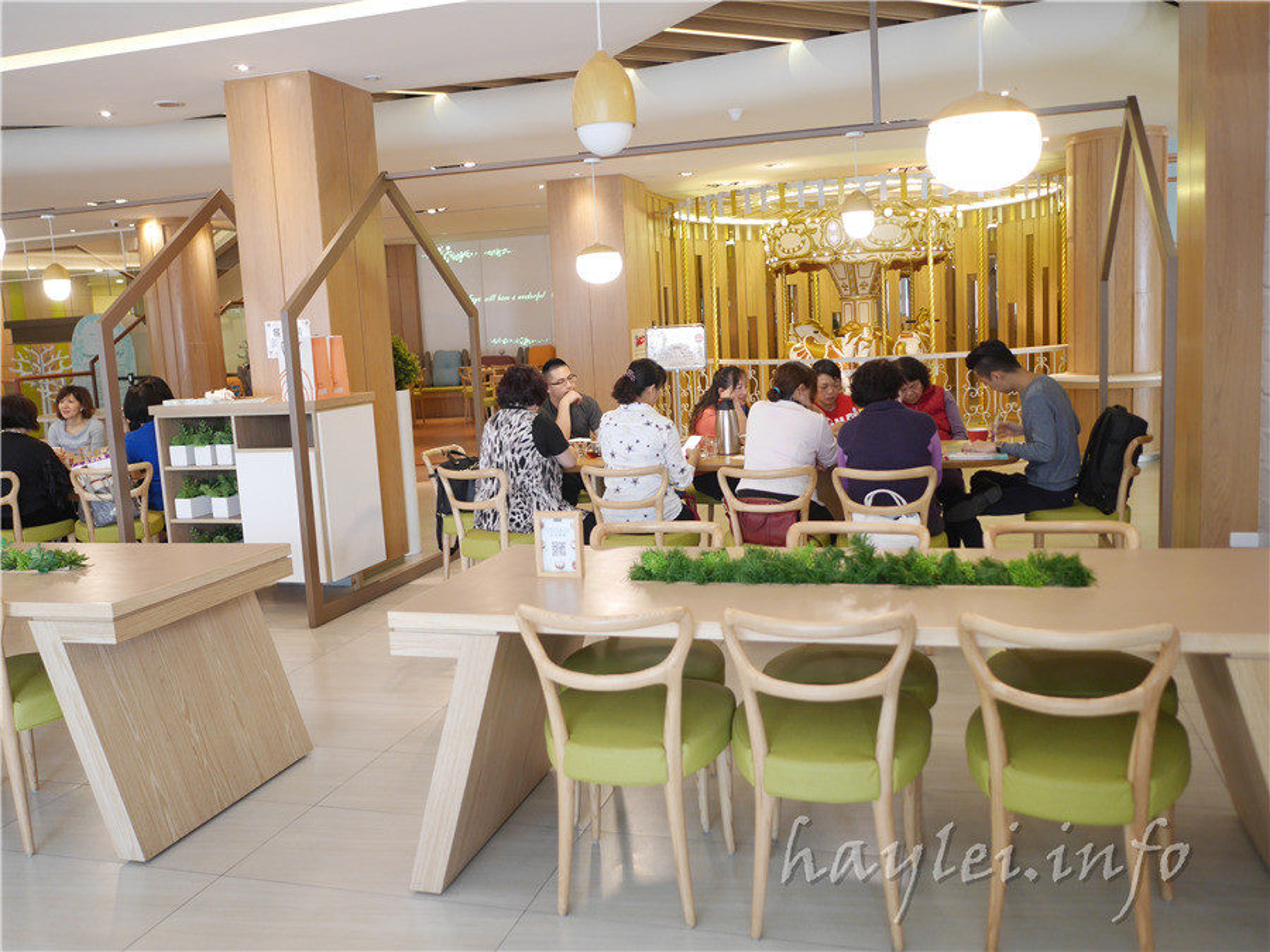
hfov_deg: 60.0
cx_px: 635
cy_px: 476
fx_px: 1101
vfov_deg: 46.8
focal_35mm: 30
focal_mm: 15
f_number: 1.7
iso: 320
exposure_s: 1/60
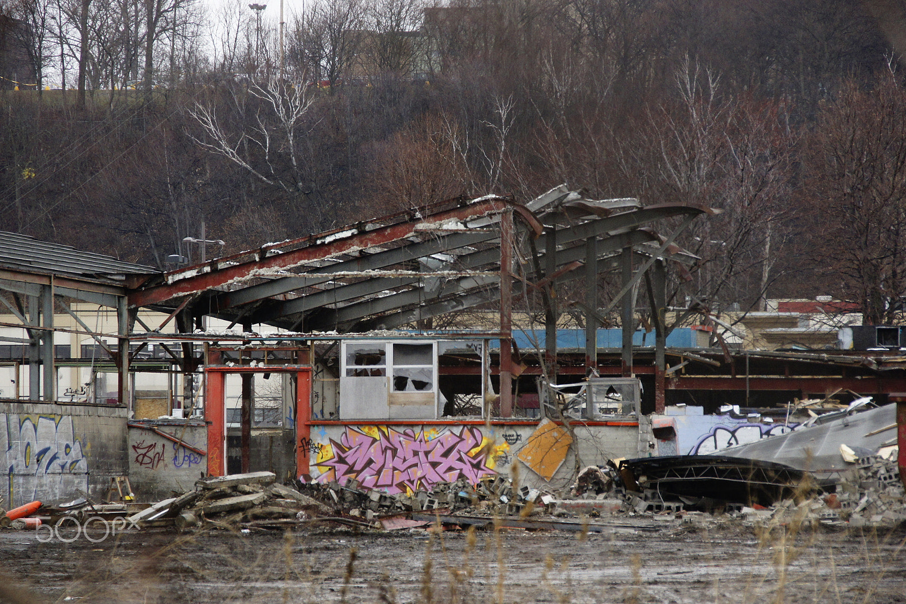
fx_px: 5095
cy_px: 302
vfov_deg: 6.8
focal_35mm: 202
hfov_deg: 10.2
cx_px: 453
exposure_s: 1/640
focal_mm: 135
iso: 800
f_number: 7.1
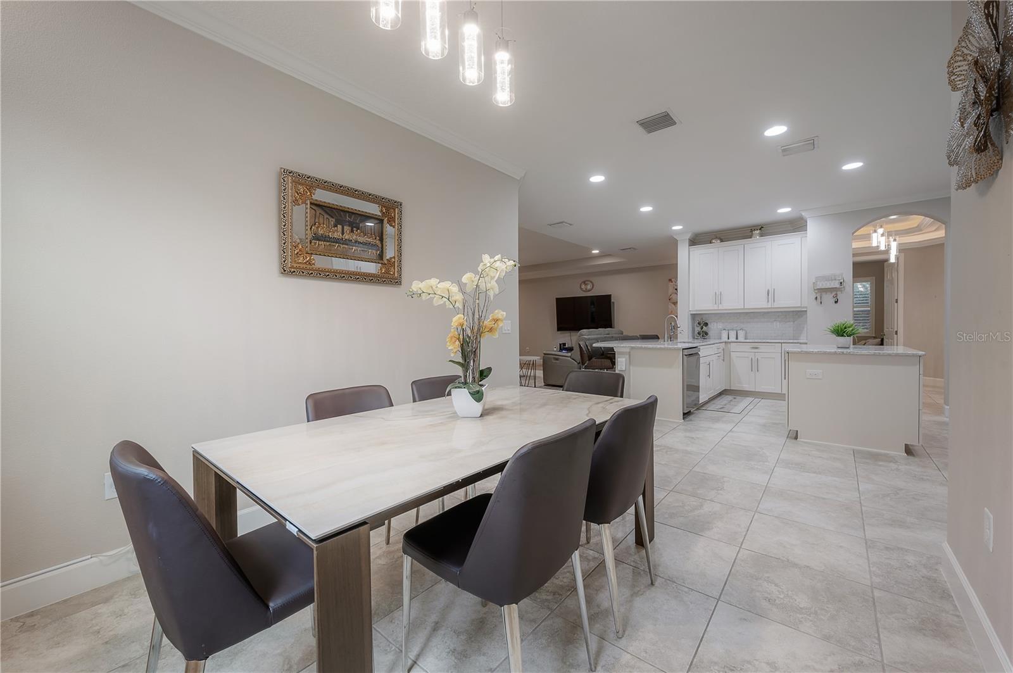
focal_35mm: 14
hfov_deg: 104.3
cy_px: 336
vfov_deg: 81.1
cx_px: 506
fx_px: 393
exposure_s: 1/20
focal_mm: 14
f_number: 9
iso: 320
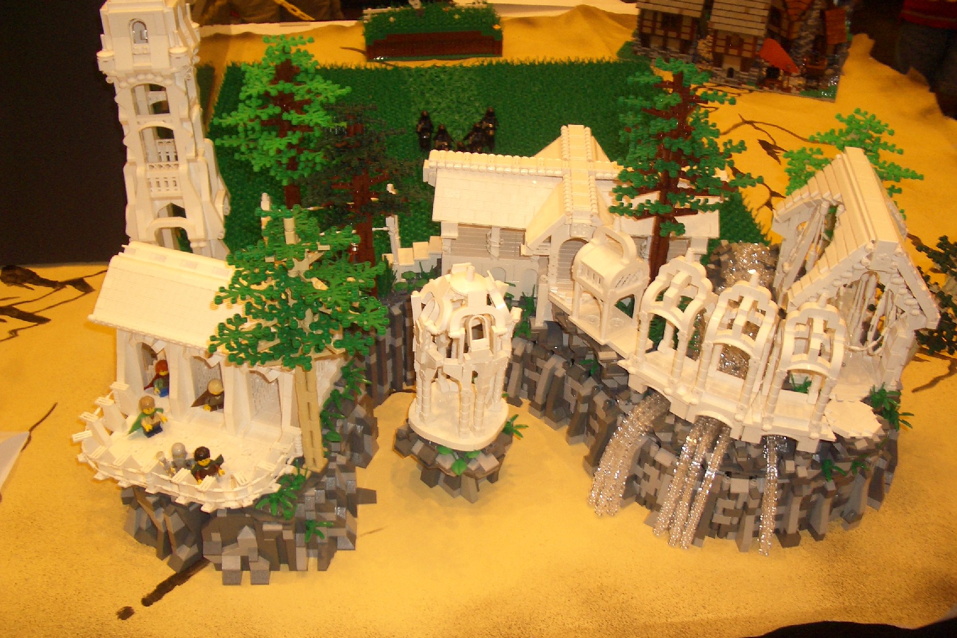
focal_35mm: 37
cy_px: 338
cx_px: 482
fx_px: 983
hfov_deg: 51.9
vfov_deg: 35.9
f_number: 2.6
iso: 100
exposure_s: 1/60
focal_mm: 5.8
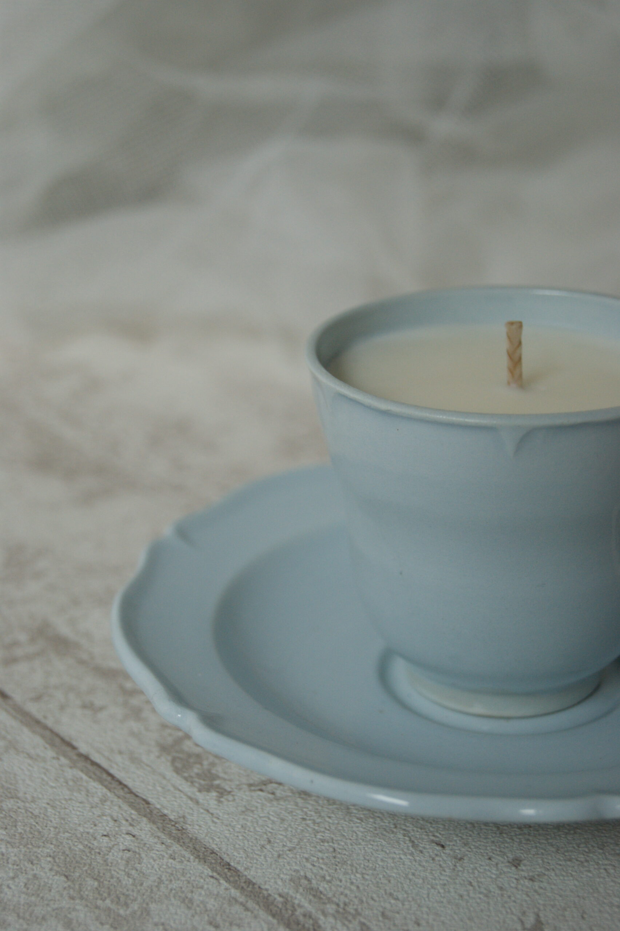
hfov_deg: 16.5
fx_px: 2133
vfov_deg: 24.6
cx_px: 310
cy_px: 466
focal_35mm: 82
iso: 400
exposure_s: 1/100
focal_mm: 55
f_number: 5.6
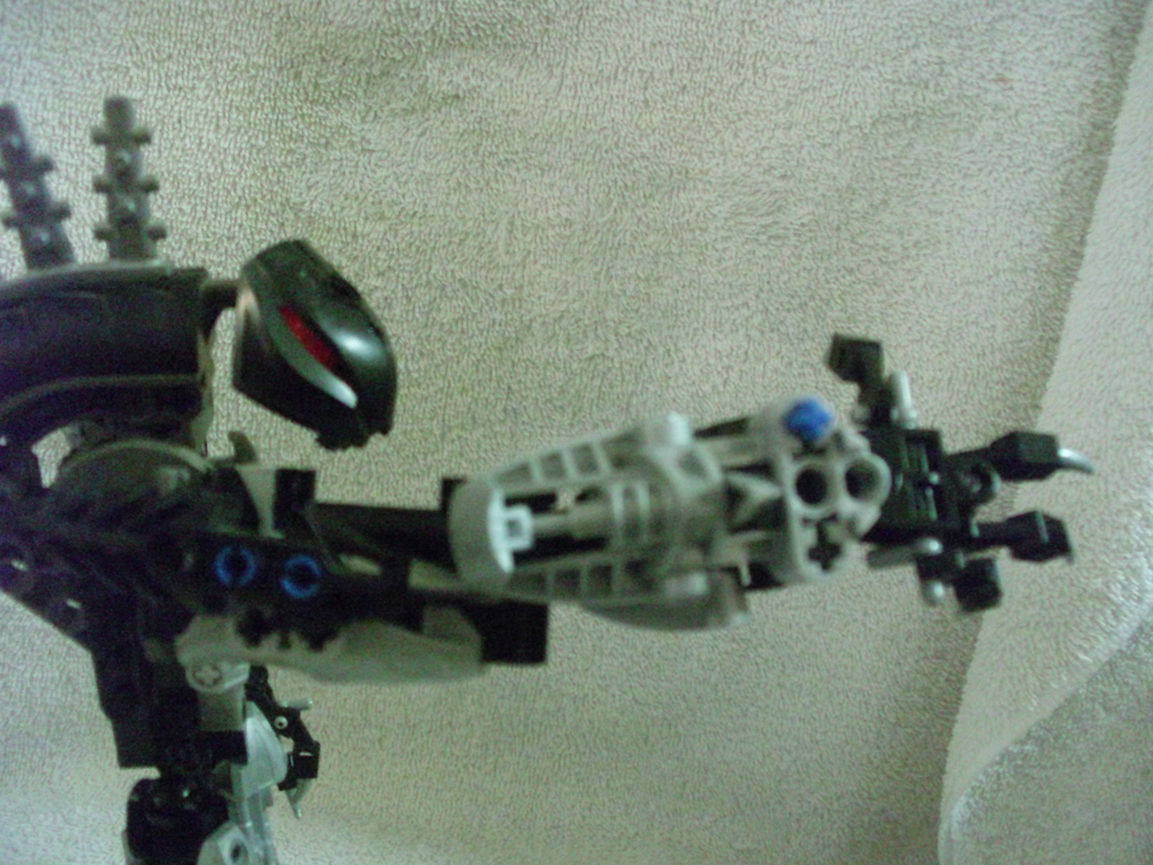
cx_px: 576
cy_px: 432
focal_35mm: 38
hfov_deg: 49.0
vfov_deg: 37.7
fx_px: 1266
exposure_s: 1/24
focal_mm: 6.3
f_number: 3.1
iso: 1600
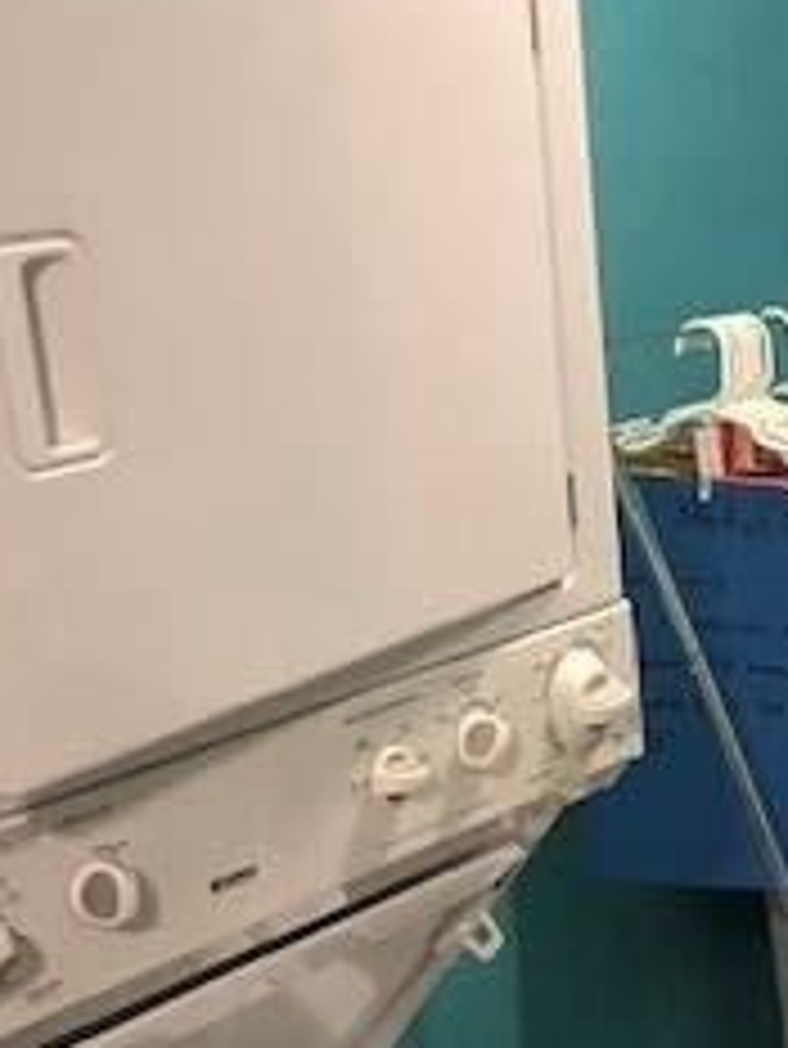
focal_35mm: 77
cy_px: 949
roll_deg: +3.0
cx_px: 1000
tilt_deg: -20.7
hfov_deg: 18.0
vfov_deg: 24.6
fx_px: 2335
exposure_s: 1/11
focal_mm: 3.99
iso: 100
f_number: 1.8
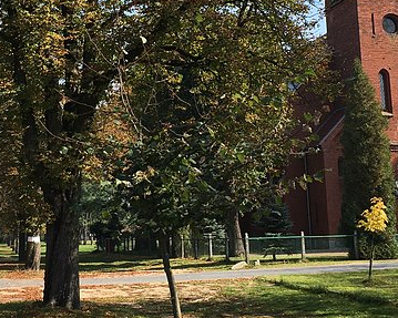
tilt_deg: +9.9
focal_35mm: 71
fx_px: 836
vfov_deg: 21.4
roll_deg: +1.2
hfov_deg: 26.7
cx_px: 151
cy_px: 81
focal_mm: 4.15
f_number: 2.2
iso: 25
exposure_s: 1/769
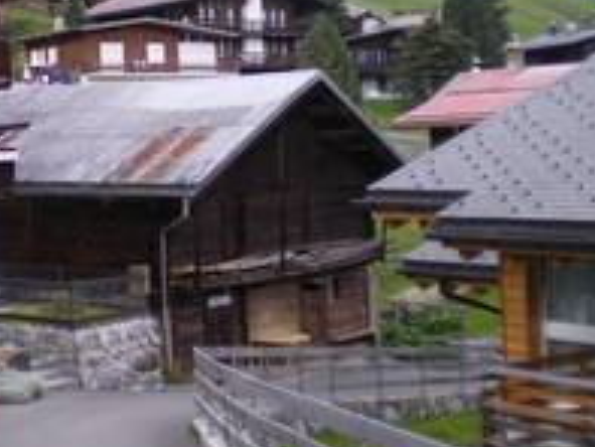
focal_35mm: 77
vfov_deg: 18.9
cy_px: 76
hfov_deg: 24.5
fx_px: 1324
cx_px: 48
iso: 64
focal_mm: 6.3
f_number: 3.1
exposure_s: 1/100
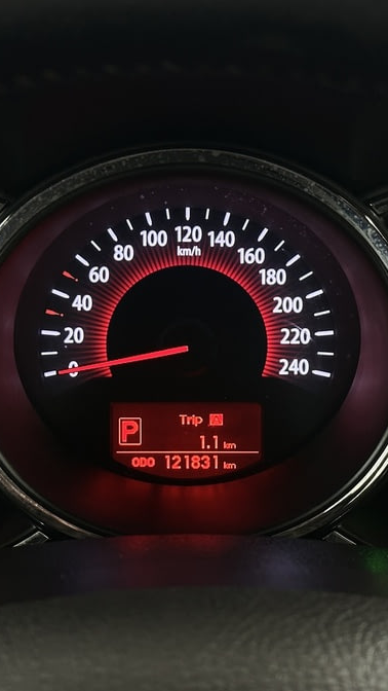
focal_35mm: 70
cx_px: 186
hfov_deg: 17.2
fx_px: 1280
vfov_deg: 30.2
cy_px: 346
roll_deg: -0.4
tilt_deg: -26.1
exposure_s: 1/50
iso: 250
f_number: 1.78
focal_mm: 6.86
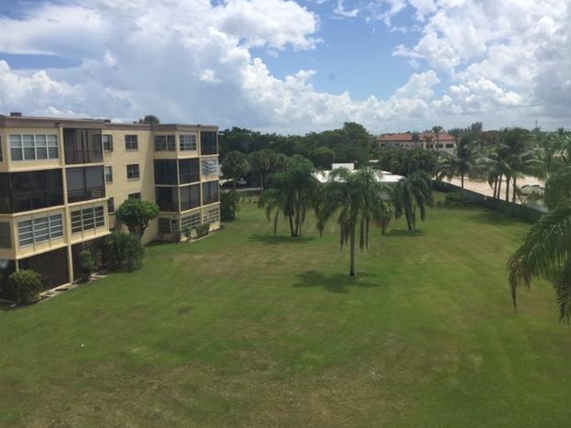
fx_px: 495
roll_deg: -0.3
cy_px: 217
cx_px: 280
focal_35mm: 30
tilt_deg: -6.7
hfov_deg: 60.0
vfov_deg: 46.8
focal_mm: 4.15
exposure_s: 1/3300
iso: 32
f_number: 2.2
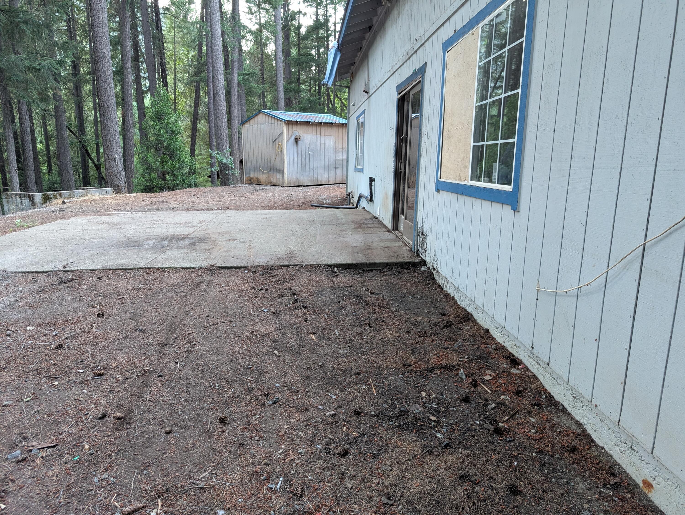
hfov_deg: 71.5
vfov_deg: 56.9
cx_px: 342
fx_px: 476
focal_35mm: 24
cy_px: 258
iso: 409
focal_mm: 6.9
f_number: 1.68
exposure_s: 1/57.1
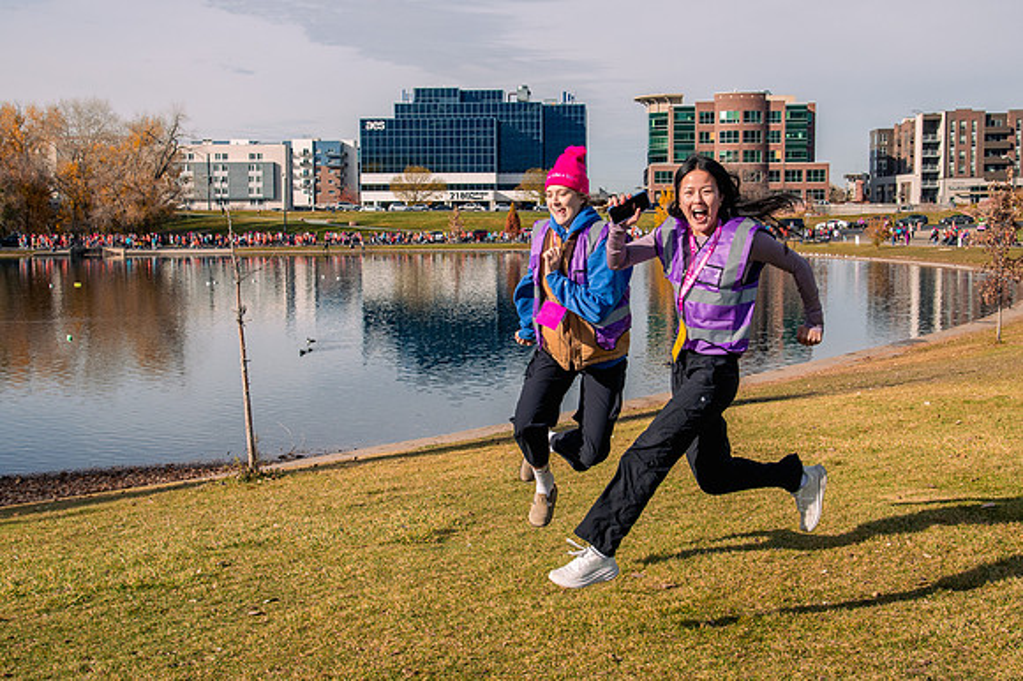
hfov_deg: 38.6
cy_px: 332
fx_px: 1460
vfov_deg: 26.3
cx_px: 504
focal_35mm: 51
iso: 800
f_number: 10
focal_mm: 38
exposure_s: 1/1000
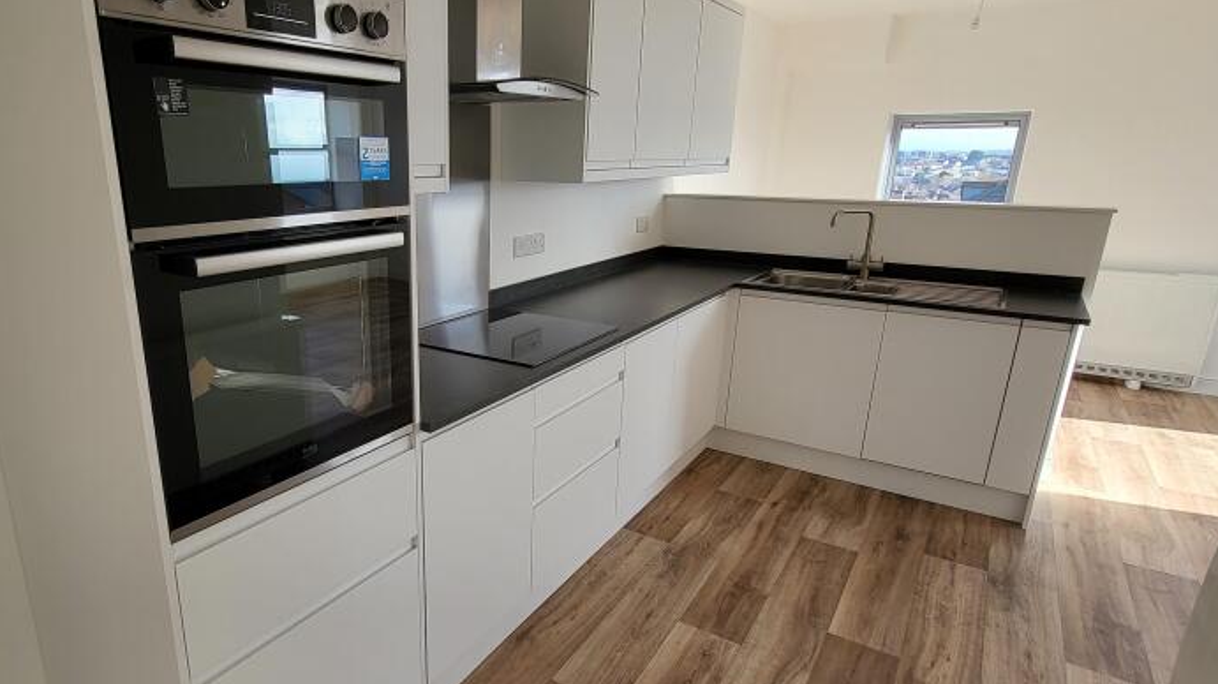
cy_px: 360
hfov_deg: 82.6
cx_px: 474
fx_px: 678
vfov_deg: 53.5
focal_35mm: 21
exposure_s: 1/100
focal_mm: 1.74
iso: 32
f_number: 2.2
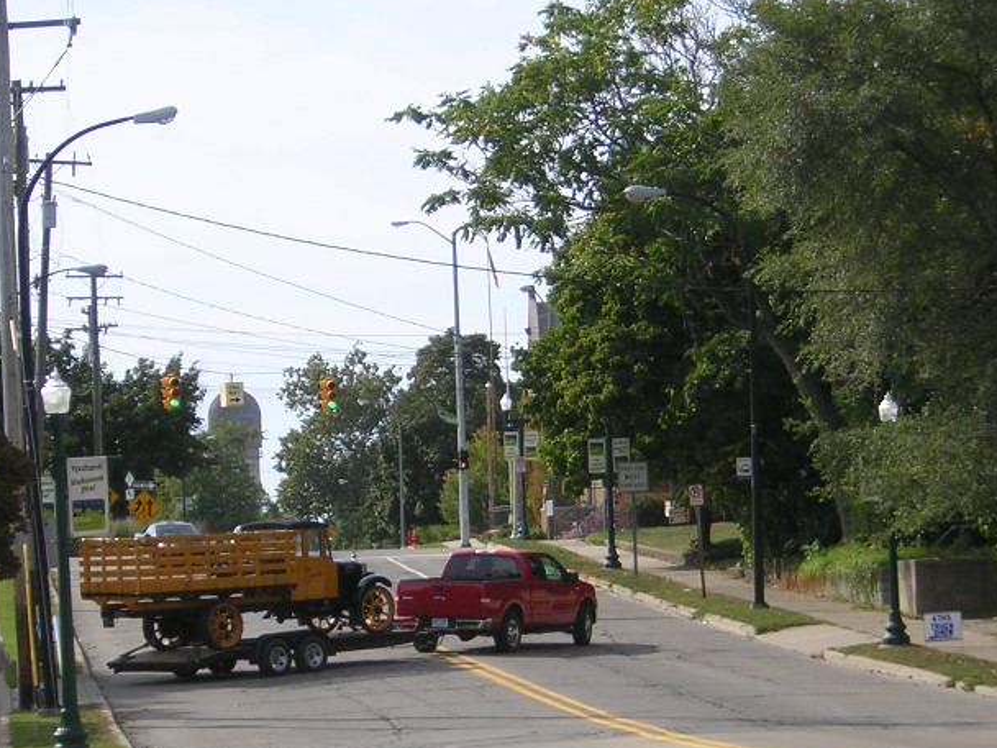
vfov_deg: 10.4
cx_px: 400
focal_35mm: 142
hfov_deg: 13.9
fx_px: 4090
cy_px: 477
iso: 100
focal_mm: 14.1
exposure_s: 1/328
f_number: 4.7
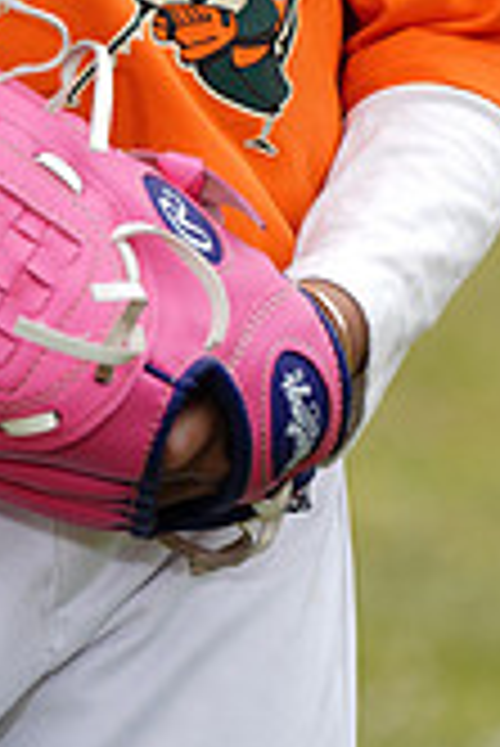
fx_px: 13242
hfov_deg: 2.2
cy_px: -432
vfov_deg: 3.2
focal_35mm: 637
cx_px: 20
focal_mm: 182
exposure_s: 1/250
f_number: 5.6
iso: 50
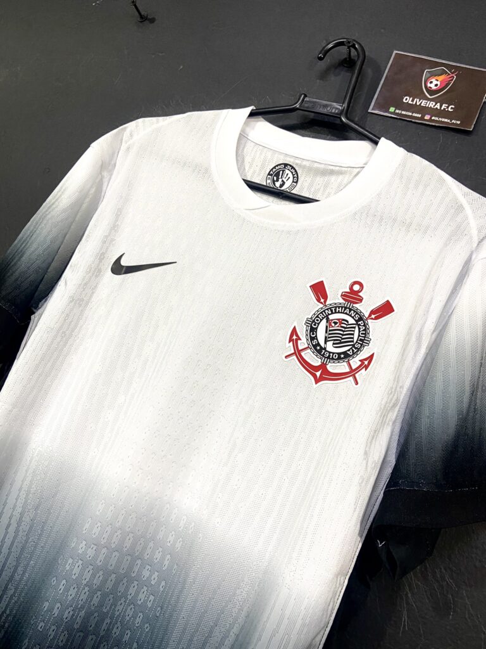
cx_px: 243
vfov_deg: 67.3
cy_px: 324
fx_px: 487
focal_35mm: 26
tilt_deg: +8.9
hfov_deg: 53.1
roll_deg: -23.4
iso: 125
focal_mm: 4.25
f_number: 1.8
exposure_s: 1/60
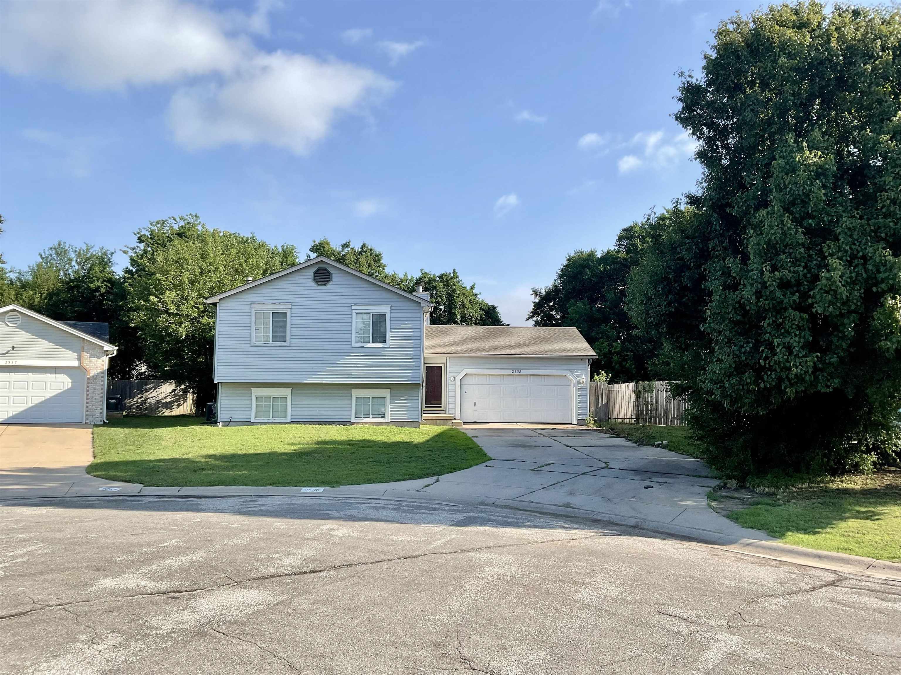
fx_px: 755
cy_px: 338
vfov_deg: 48.2
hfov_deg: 61.7
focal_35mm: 29
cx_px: 450
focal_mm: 3
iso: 16
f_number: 1.8
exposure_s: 1/1577
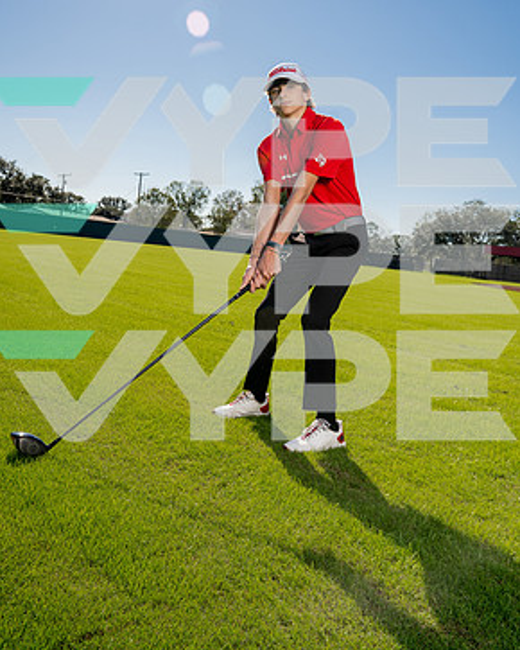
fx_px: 673
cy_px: 260
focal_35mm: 35
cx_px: 255
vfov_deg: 51.2
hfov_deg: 42.3
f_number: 8
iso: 100
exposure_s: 1/250
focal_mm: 30
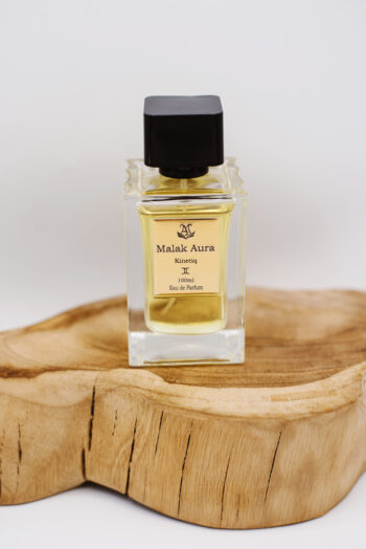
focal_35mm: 50
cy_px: 274
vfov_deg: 39.6
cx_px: 183
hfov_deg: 27.0
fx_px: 761
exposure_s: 1/250
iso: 50
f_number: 2.2
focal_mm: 50
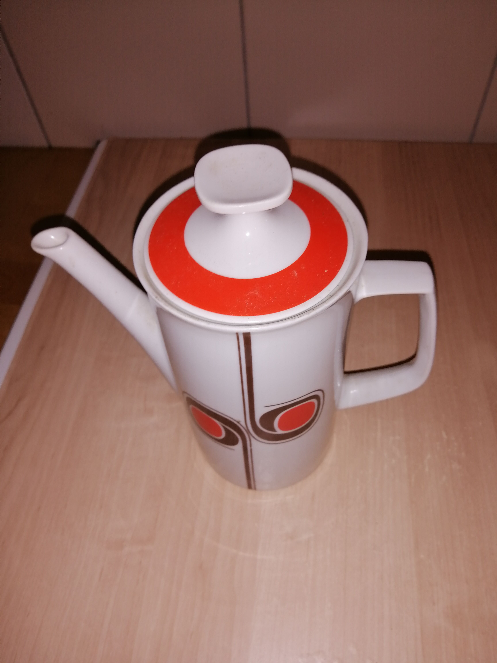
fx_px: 498
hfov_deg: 53.1
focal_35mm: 26
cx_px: 248
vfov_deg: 67.3
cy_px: 332
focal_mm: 3.96
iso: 50
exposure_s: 1/50
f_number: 1.8
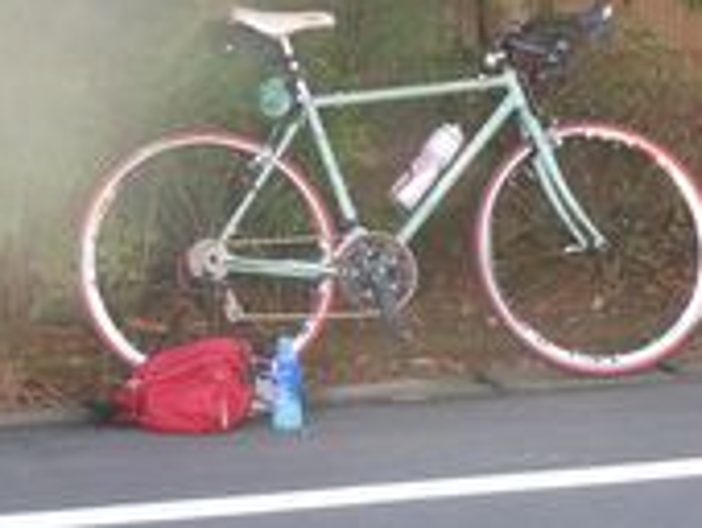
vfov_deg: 10.0
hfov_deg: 13.3
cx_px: 458
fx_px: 3006
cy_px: 210
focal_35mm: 148
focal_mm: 11.2
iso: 160
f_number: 5
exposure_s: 1/80
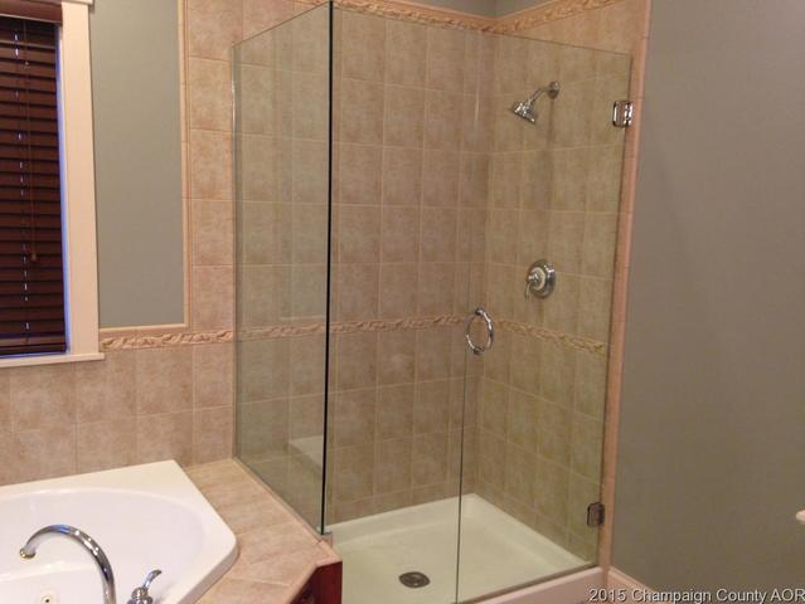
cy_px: 302
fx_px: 768
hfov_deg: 55.3
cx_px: 402
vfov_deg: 43.0
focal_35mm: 33
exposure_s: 1/20
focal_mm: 4.13
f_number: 2.4
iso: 125
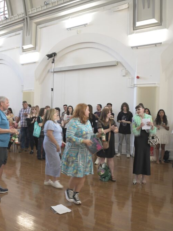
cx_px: 62
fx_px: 233
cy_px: 116
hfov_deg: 40.3
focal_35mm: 35
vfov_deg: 52.6
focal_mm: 24
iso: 1250
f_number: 2.8
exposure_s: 1/50
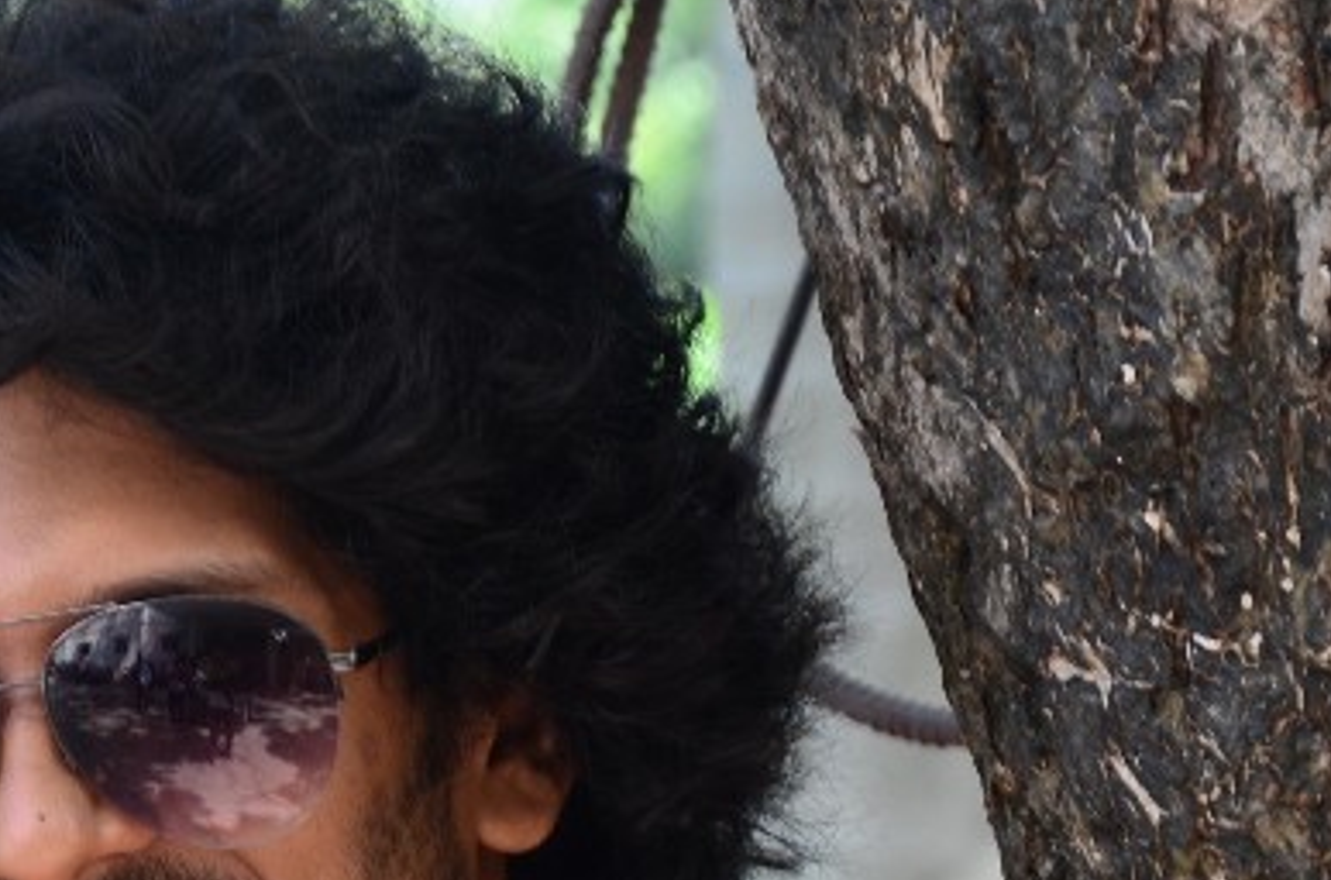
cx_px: -69
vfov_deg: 4.0
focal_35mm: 337
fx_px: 12441
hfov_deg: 6.1
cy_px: 914
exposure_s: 1/125
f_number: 5.6
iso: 400
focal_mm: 85
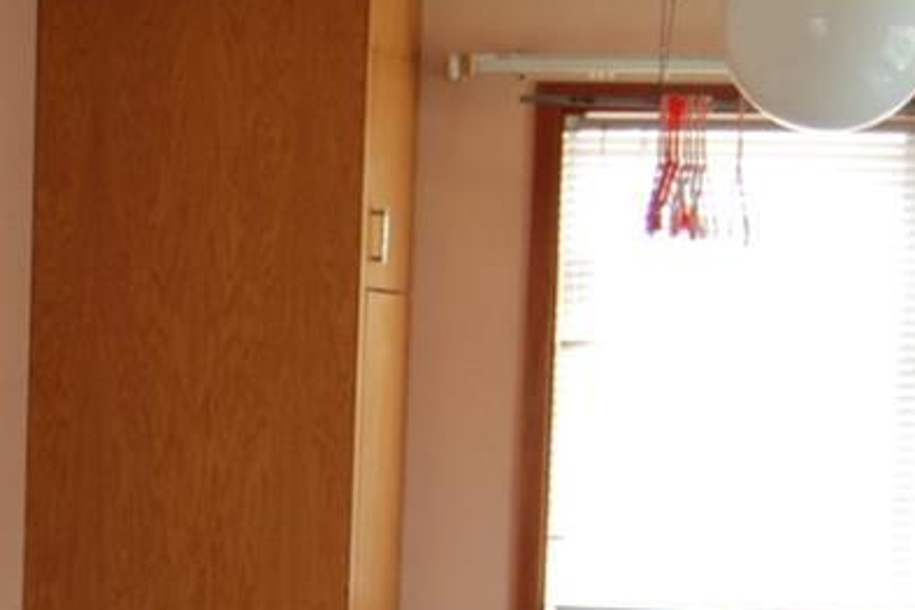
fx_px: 4653
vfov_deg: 7.4
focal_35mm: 183
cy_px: 799
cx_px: -190
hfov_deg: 11.0
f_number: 4.5
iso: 400
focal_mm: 32
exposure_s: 1/30
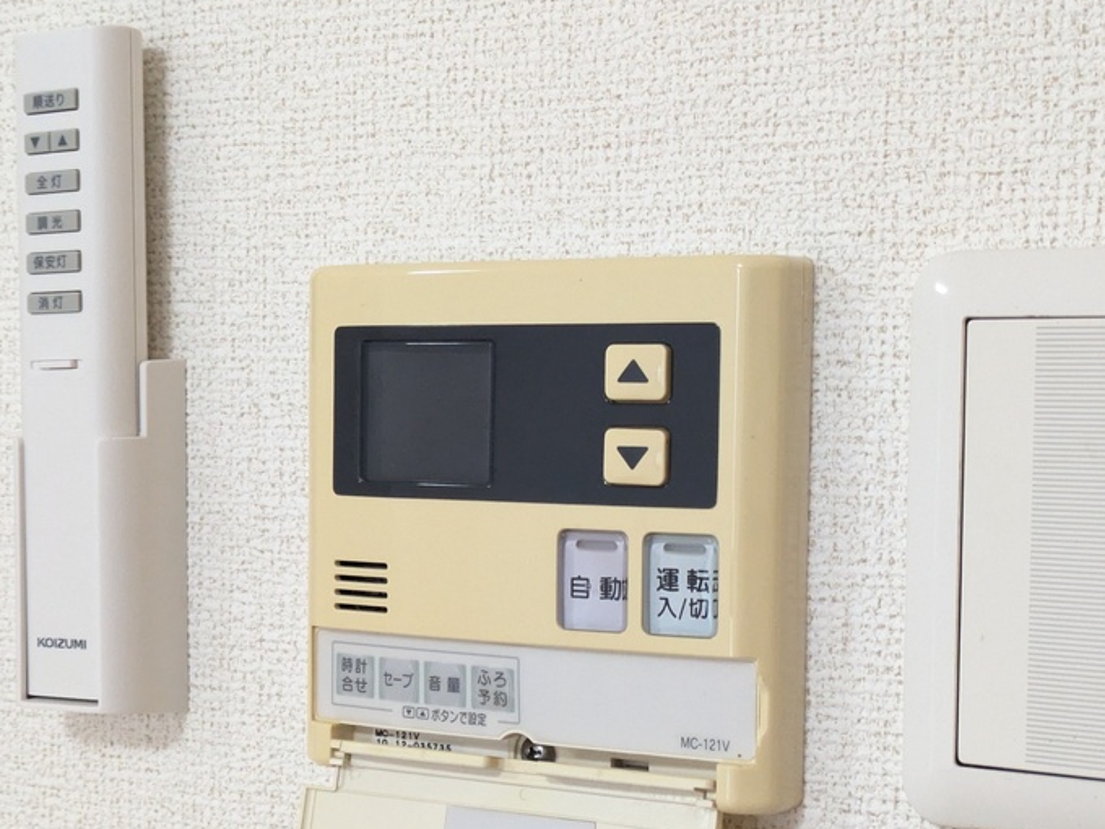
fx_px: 2298
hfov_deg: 27.0
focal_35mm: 72
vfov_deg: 20.4
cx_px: 559
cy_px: 538
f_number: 1.89
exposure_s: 1/120
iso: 558
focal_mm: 5.43
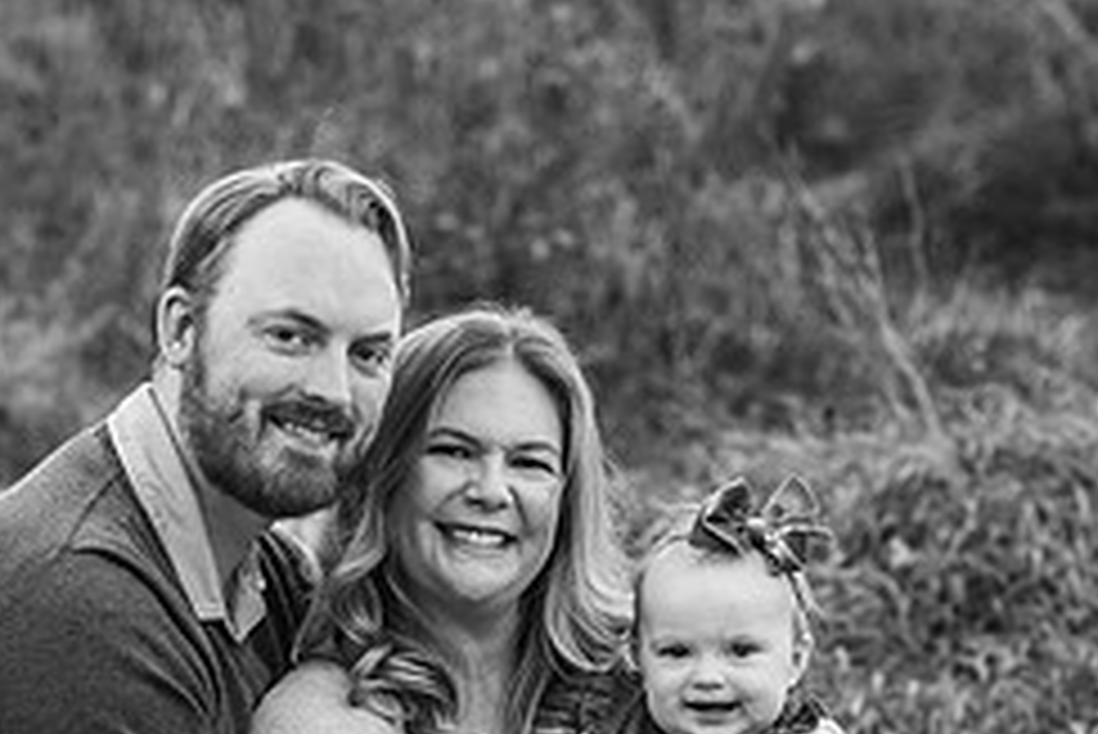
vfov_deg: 6.8
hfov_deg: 10.2
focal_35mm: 202
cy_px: 790
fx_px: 6164
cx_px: 536
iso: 640
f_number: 3.5
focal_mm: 85
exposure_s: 1/640
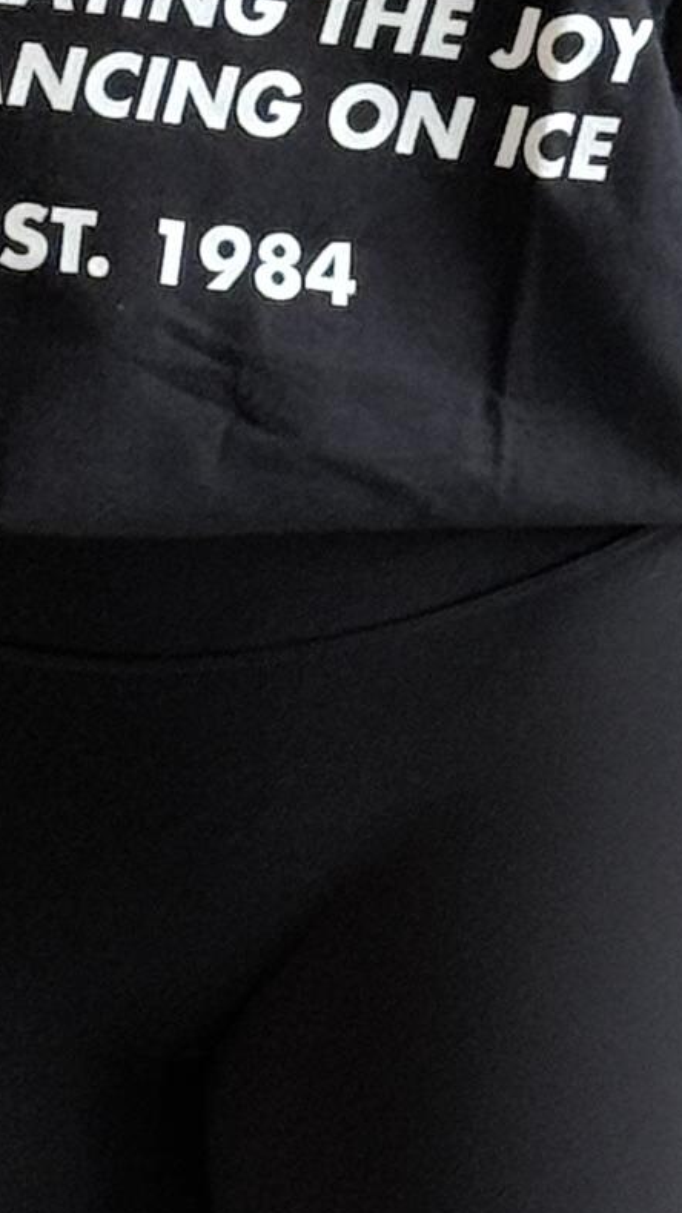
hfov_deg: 4.5
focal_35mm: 267
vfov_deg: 8.1
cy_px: 717
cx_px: 100
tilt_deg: -5.0
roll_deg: -0.3
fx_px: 8589
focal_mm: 6.76
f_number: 1.78
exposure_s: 1/120
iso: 80
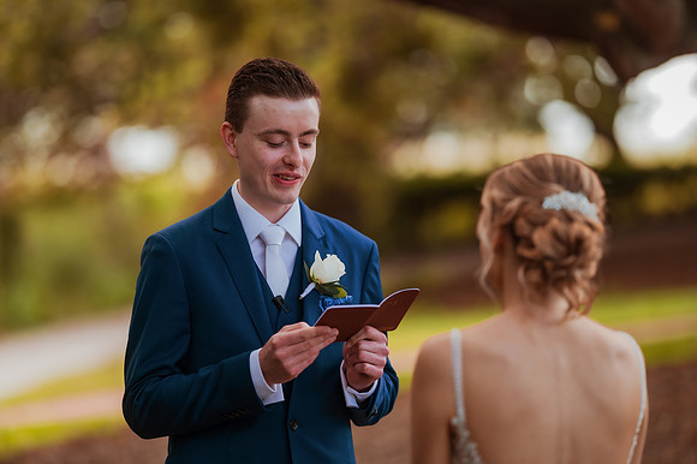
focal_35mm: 135
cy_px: 232
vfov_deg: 10.1
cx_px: 348
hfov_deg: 15.2
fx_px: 2612
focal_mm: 135
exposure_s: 1/640
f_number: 1.8
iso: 320
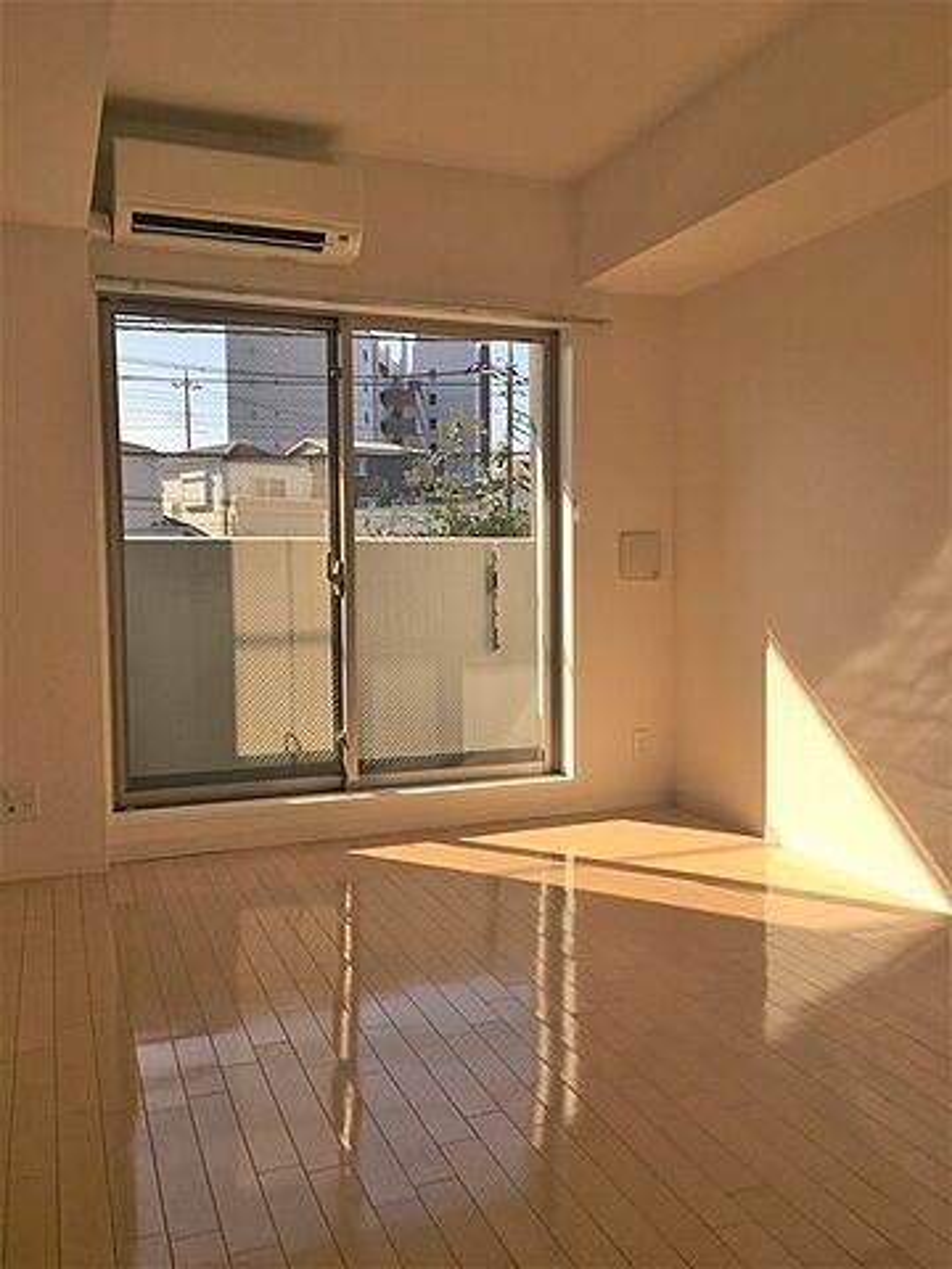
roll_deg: +0.6
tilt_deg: -4.8
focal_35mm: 29
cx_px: 476
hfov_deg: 48.2
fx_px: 1063
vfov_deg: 61.7
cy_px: 634
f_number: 2.2
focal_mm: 4.15
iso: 25
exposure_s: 1/801
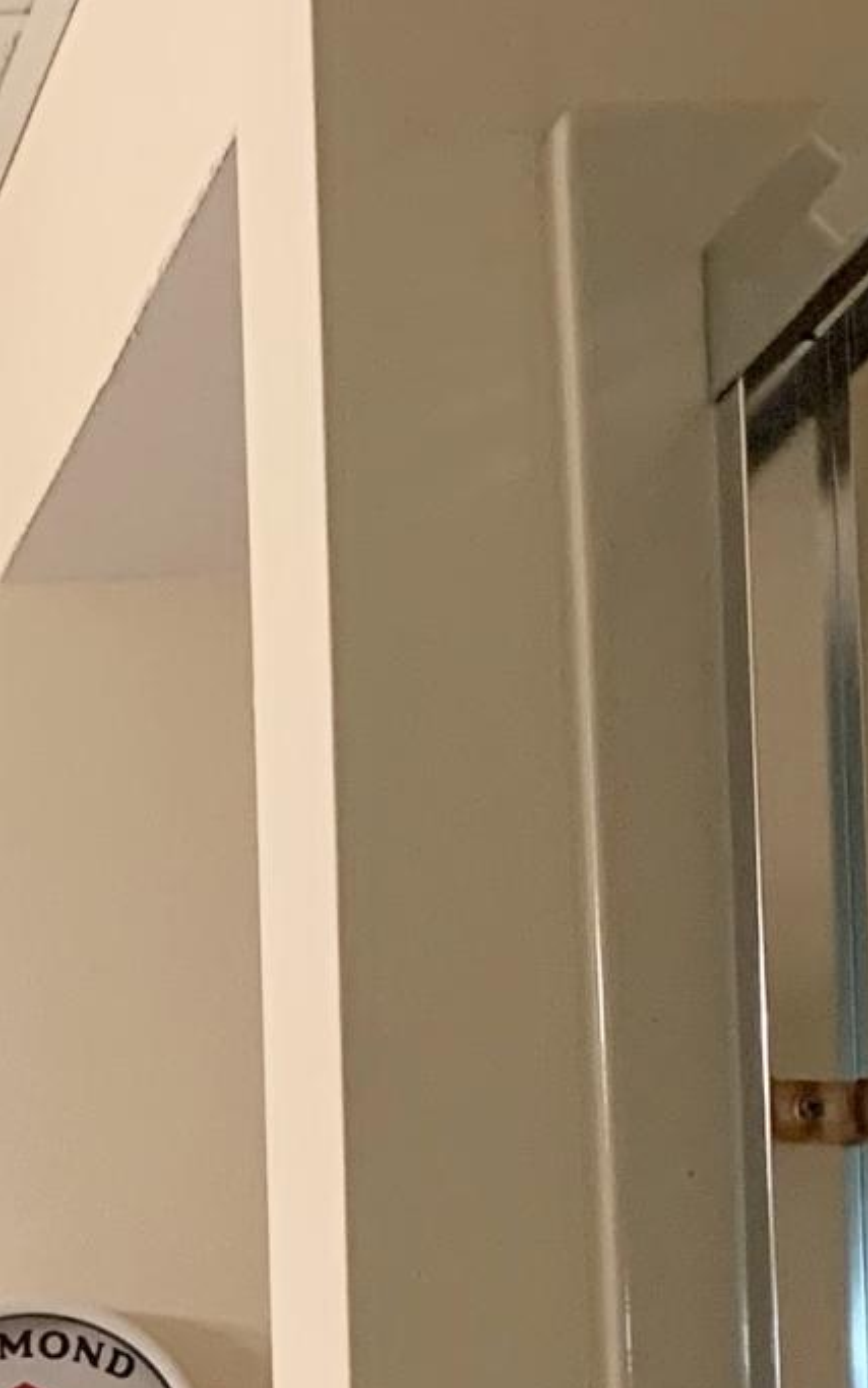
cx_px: -400
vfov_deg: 15.7
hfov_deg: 10.5
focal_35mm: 121
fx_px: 4579
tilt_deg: -0.6
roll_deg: +2.7
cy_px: 2138
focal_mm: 4.25
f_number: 1.8
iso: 160
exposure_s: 1/60
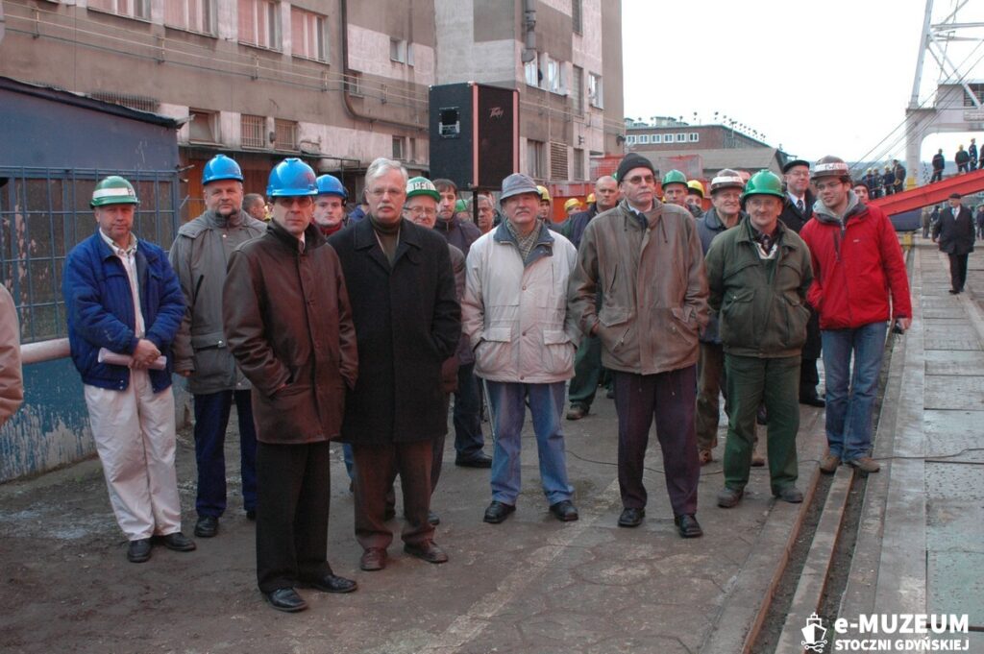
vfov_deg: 31.8
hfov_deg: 46.4
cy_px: 327
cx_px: 492
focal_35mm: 42
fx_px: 1147
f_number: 8
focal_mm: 28
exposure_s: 1/125
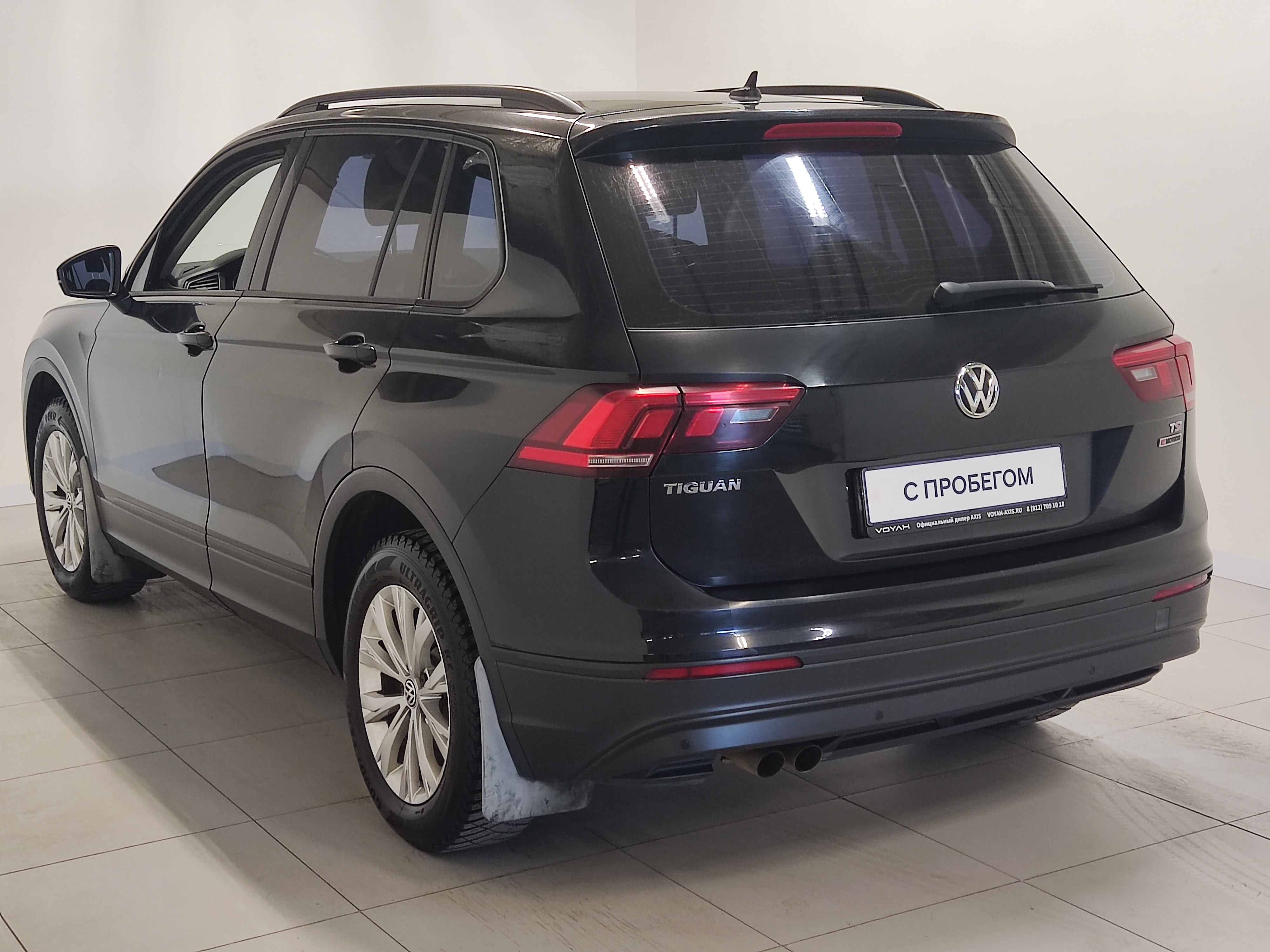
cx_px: 635
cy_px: 476
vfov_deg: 28.6
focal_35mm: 51
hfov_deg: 37.5
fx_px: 1871
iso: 198
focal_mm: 4.74
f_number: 1.79
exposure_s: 1/50
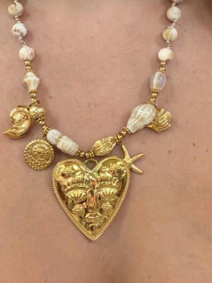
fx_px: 367
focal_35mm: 45
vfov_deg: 41.4
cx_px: 92
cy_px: 88
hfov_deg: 32.2
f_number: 1.9
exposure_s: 1/50
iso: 80
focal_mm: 2.71
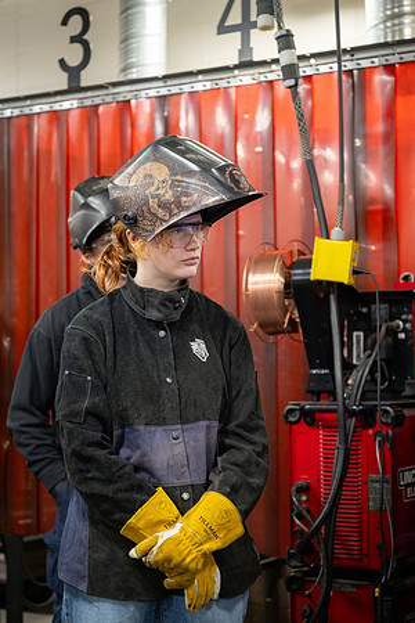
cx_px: 208
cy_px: 312
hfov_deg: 20.6
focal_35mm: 66
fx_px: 1141
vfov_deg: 30.5
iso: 800
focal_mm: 66
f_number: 2.8
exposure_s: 1/200
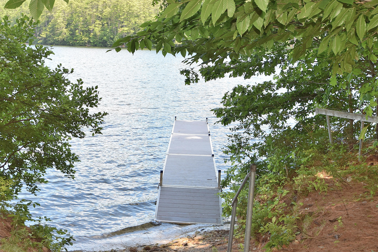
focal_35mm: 52
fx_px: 546
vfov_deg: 25.9
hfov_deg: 38.0
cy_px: 85
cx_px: 153
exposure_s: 1/125
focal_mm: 24
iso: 160
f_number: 5.6
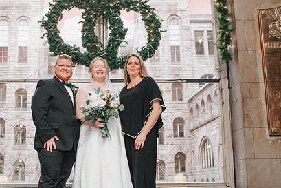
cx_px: 83
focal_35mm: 57
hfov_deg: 34.6
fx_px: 445
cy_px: 92
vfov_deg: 23.8
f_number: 3.5
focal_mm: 35
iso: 1000
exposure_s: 1/200
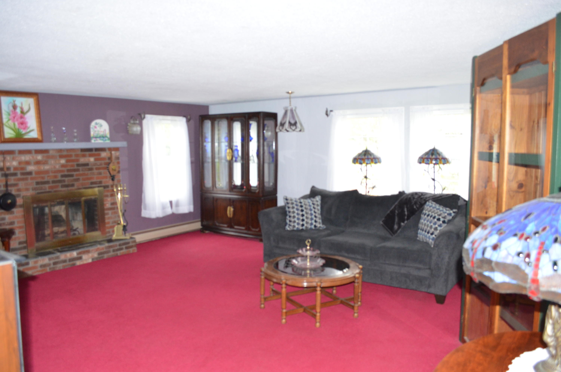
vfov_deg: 47.7
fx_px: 420
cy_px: 186
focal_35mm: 27
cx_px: 280
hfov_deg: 67.5
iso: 1250
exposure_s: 1/60
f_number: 5.6
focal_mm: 18
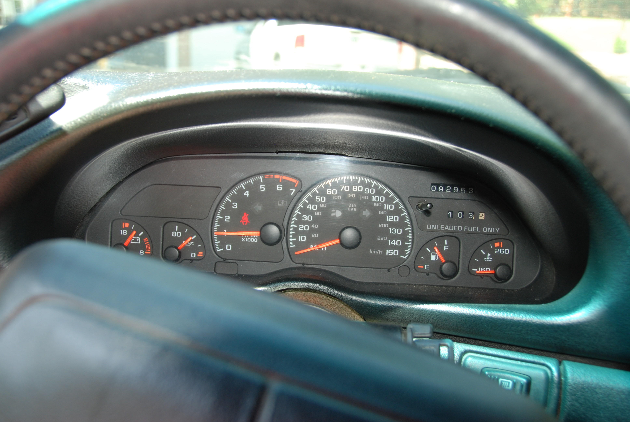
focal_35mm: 33
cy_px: 211
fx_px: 578
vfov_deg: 40.1
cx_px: 315
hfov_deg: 57.2
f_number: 3.8
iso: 200
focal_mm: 22
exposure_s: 1/60
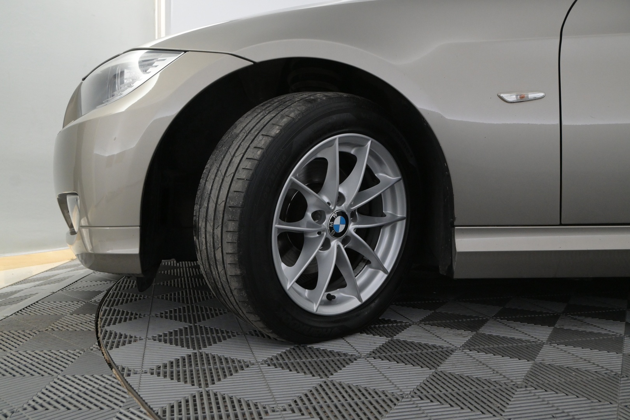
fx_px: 551
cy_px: 210
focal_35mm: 32
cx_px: 315
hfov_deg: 59.5
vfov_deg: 41.7
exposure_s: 1/125
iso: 2500
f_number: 5.6
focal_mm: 21
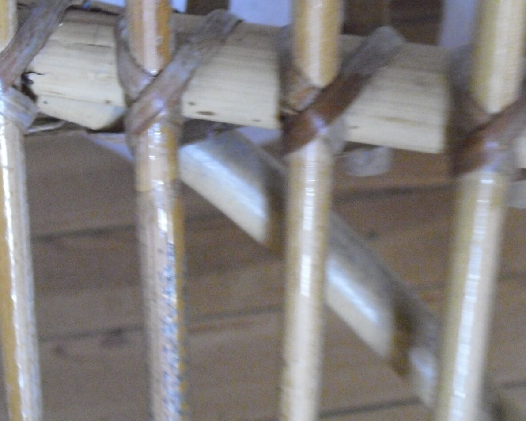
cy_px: 91
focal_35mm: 68
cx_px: 269
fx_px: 1058
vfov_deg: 22.2
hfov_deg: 27.9
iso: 800
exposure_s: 1/60
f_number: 3.1
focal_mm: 6.3
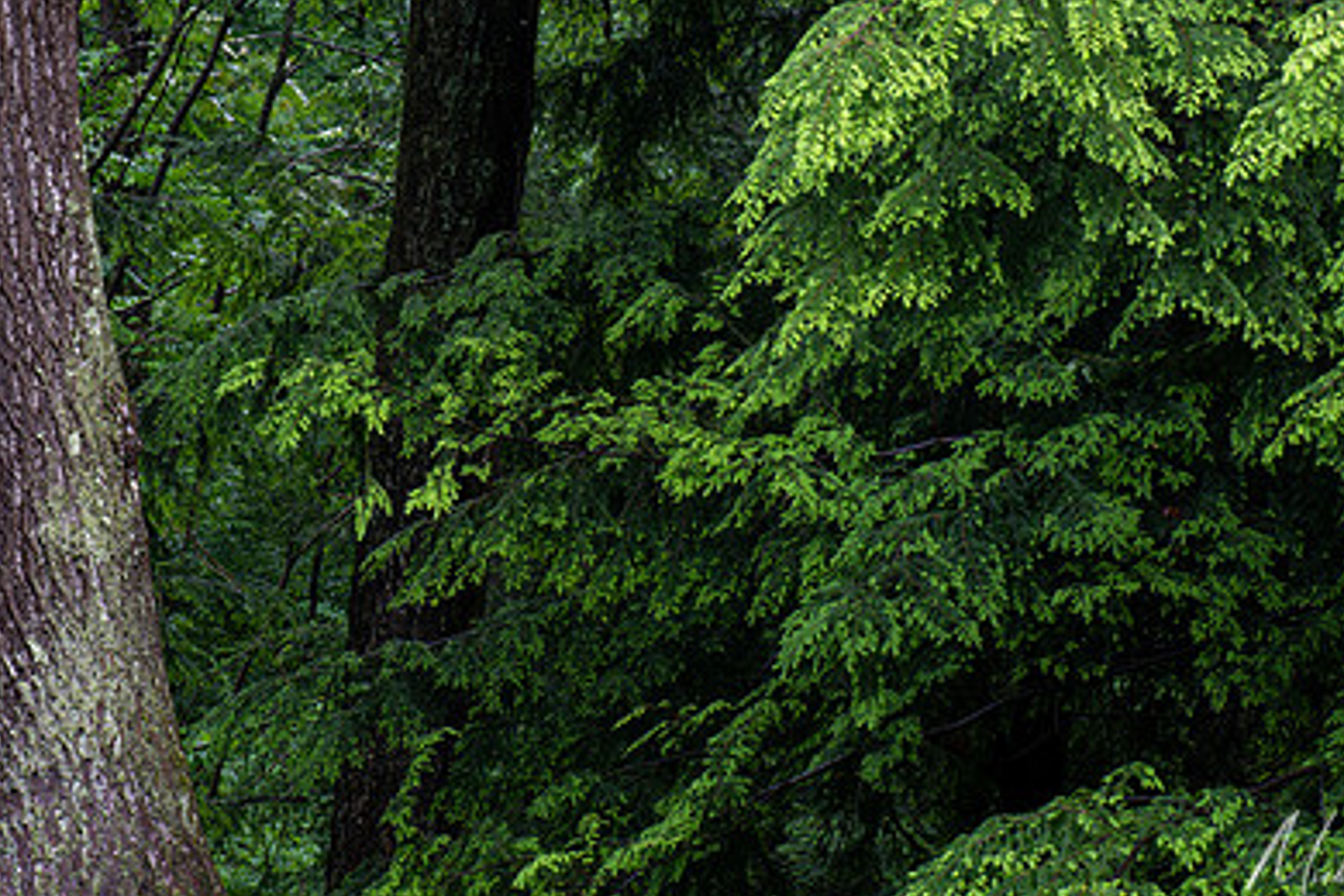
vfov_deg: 8.8
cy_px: 271
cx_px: 517
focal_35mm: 156
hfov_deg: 13.2
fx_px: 5824
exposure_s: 1
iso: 100
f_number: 16
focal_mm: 105
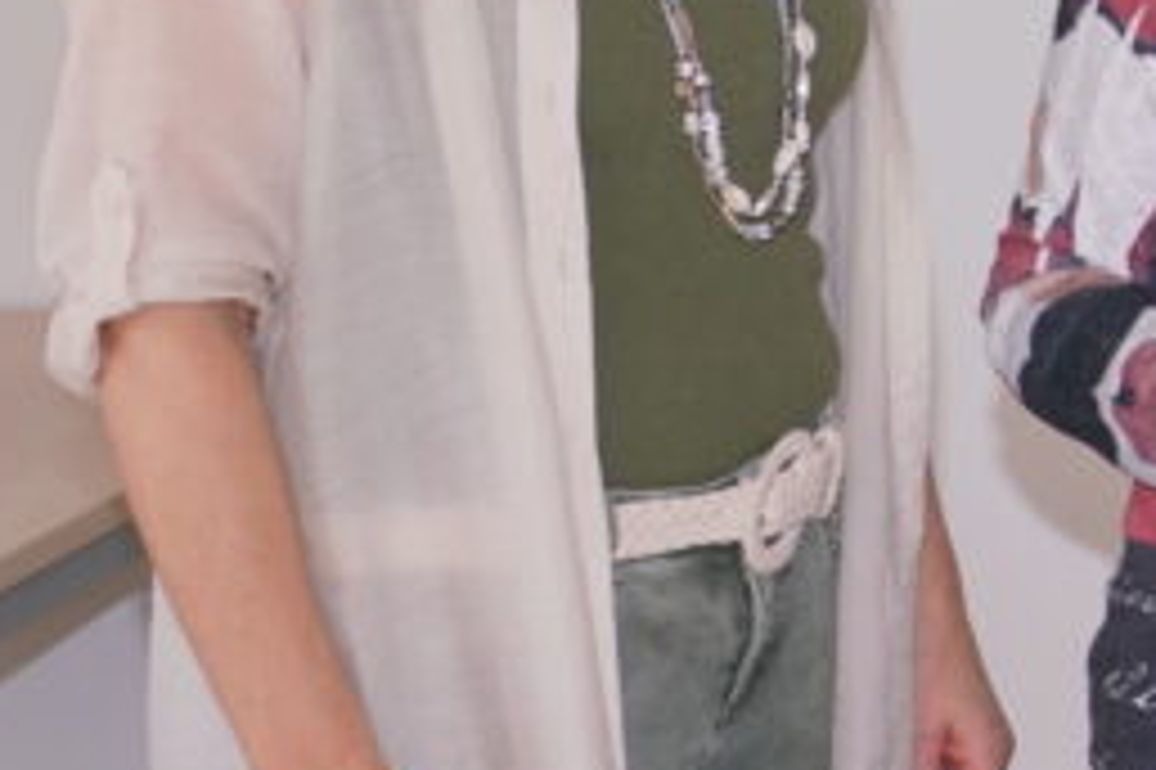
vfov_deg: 9.3
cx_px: 2501
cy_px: -171
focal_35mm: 145
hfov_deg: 12.1
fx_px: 4653
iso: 500
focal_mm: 31
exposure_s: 1/160
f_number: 4
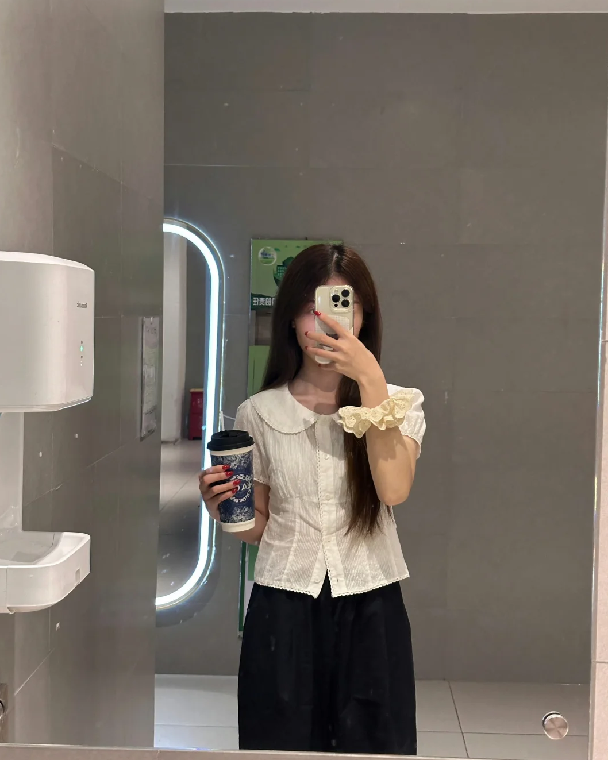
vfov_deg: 36.7
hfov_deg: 29.7
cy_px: 371
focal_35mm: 51
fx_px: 1147
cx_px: 299
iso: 400
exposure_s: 1/33
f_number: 1.78
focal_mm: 6.86
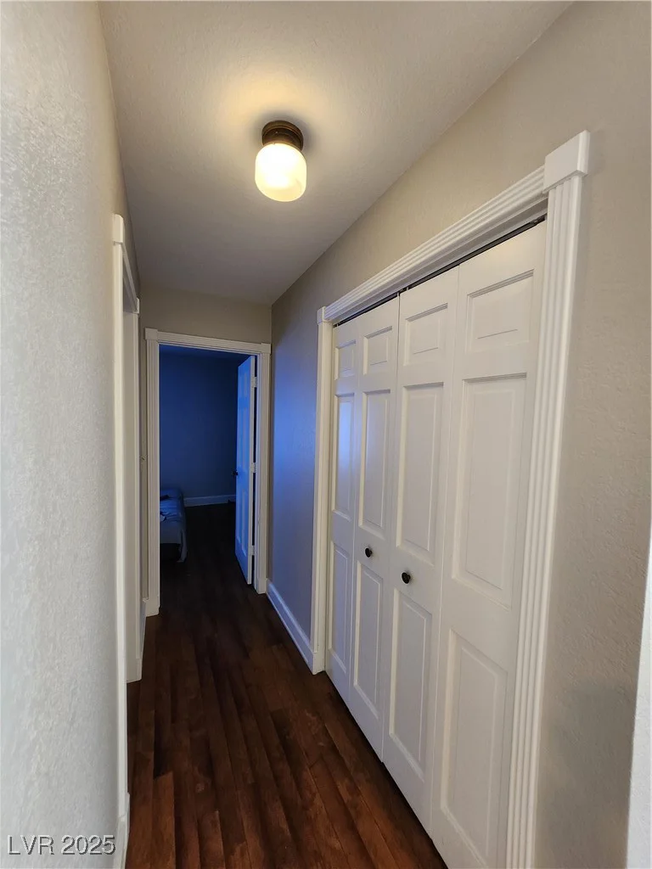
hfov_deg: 89.9
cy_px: 434
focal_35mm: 13
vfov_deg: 106.2
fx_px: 326
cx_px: 326
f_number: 2.2
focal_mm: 1.74
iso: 250
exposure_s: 1/60
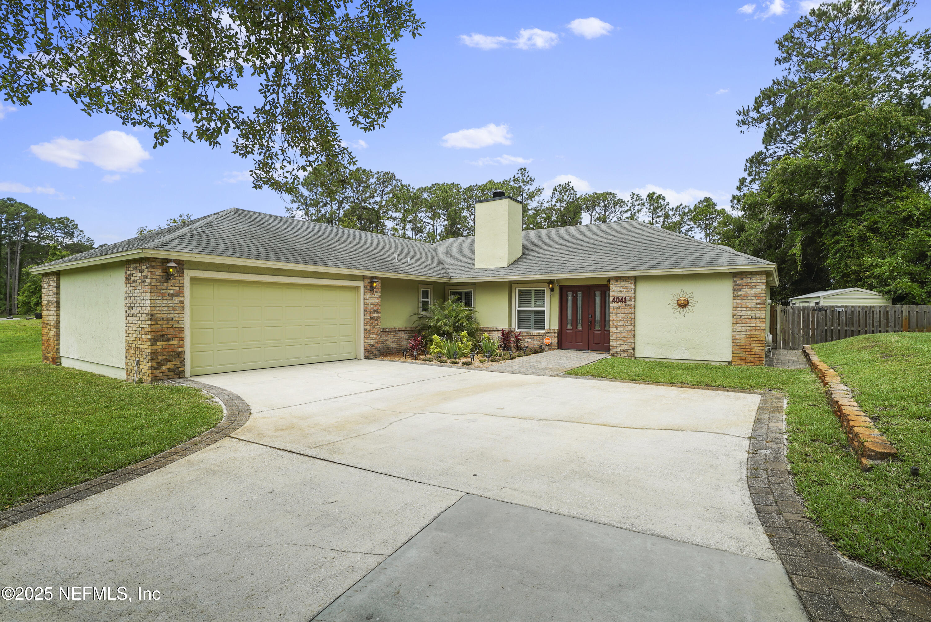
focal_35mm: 18
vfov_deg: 67.4
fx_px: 466
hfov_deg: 90.0
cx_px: 466
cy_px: 311
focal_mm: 18
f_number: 8
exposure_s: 1/320
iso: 100
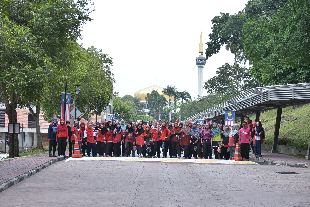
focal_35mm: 60
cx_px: 155
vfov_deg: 22.7
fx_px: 517
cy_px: 104
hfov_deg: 33.4
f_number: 3.5
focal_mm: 40
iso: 200
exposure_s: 1/500
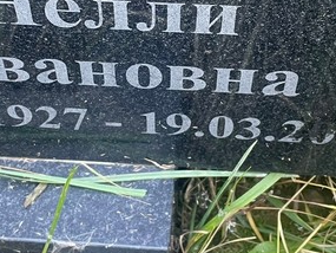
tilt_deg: -49.6
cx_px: 149
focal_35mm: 73
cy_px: 58
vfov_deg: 20.0
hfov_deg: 26.6
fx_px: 709
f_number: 1.6
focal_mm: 4.2
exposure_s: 1/69
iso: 125
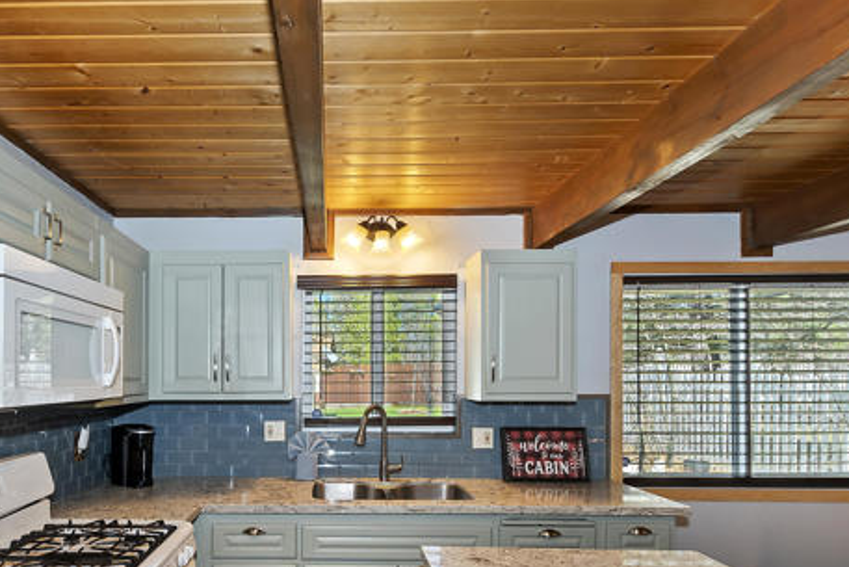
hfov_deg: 79.9
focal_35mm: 21
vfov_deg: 58.1
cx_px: 327
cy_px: 382
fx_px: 495
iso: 400
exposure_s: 1/30
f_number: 8
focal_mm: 10
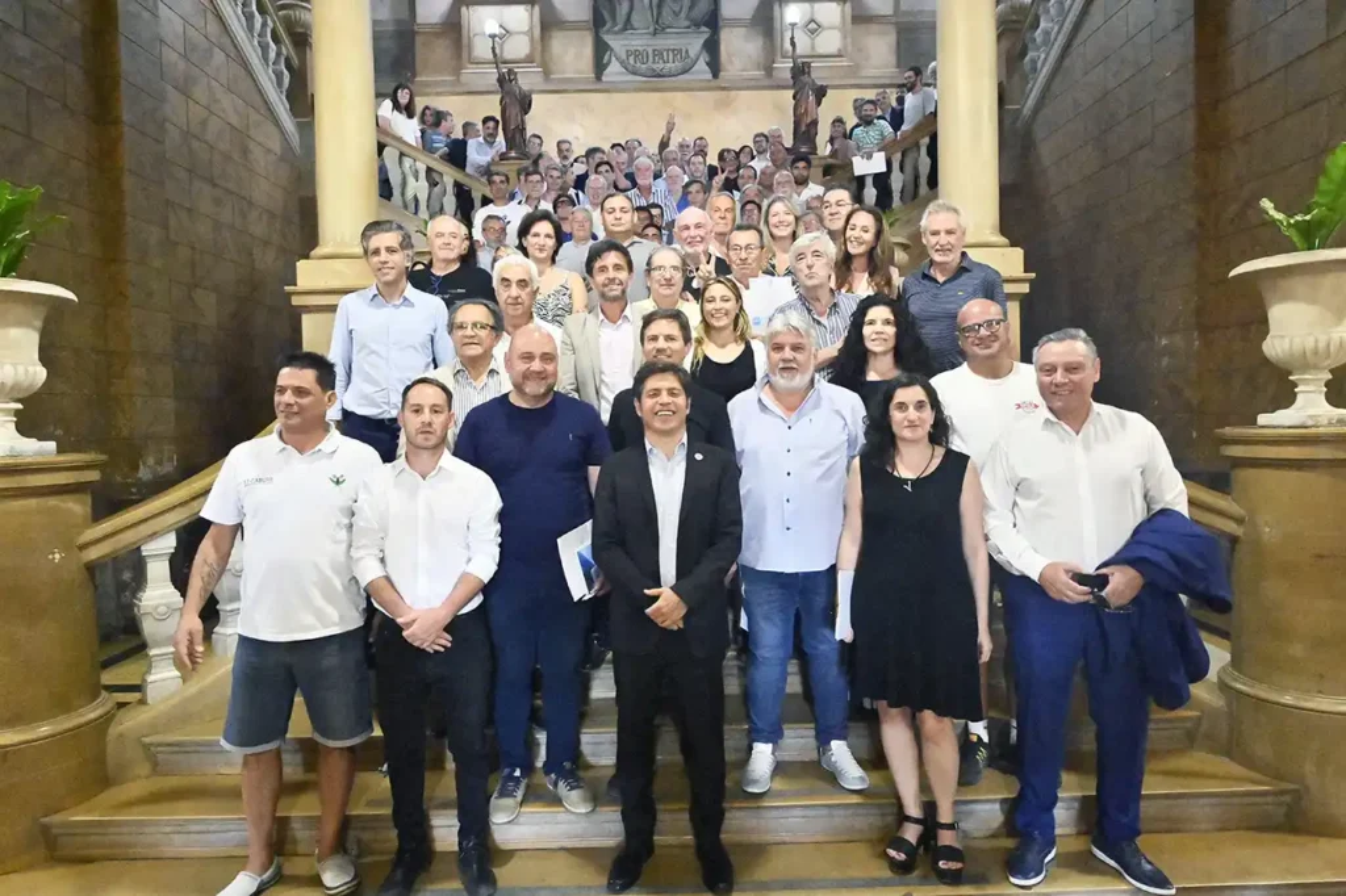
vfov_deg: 57.2
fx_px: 822
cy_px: 448
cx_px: 673
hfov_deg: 78.6
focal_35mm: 22
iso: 12800
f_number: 7.1
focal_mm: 22
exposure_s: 1/250
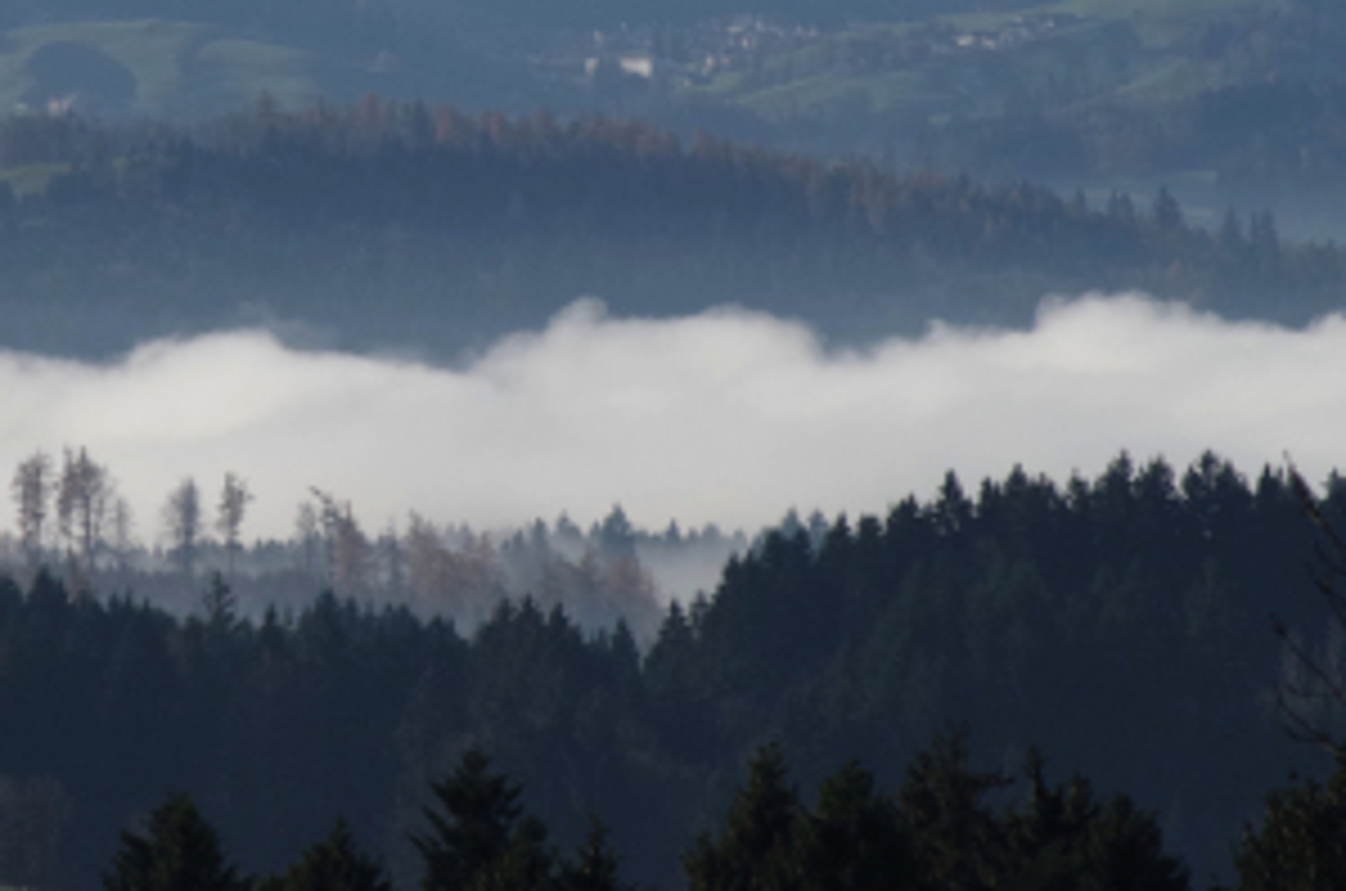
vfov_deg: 2.5
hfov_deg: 3.8
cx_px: 225
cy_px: 133
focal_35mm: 541
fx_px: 20184
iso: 400
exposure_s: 1/1500
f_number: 8
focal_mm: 180
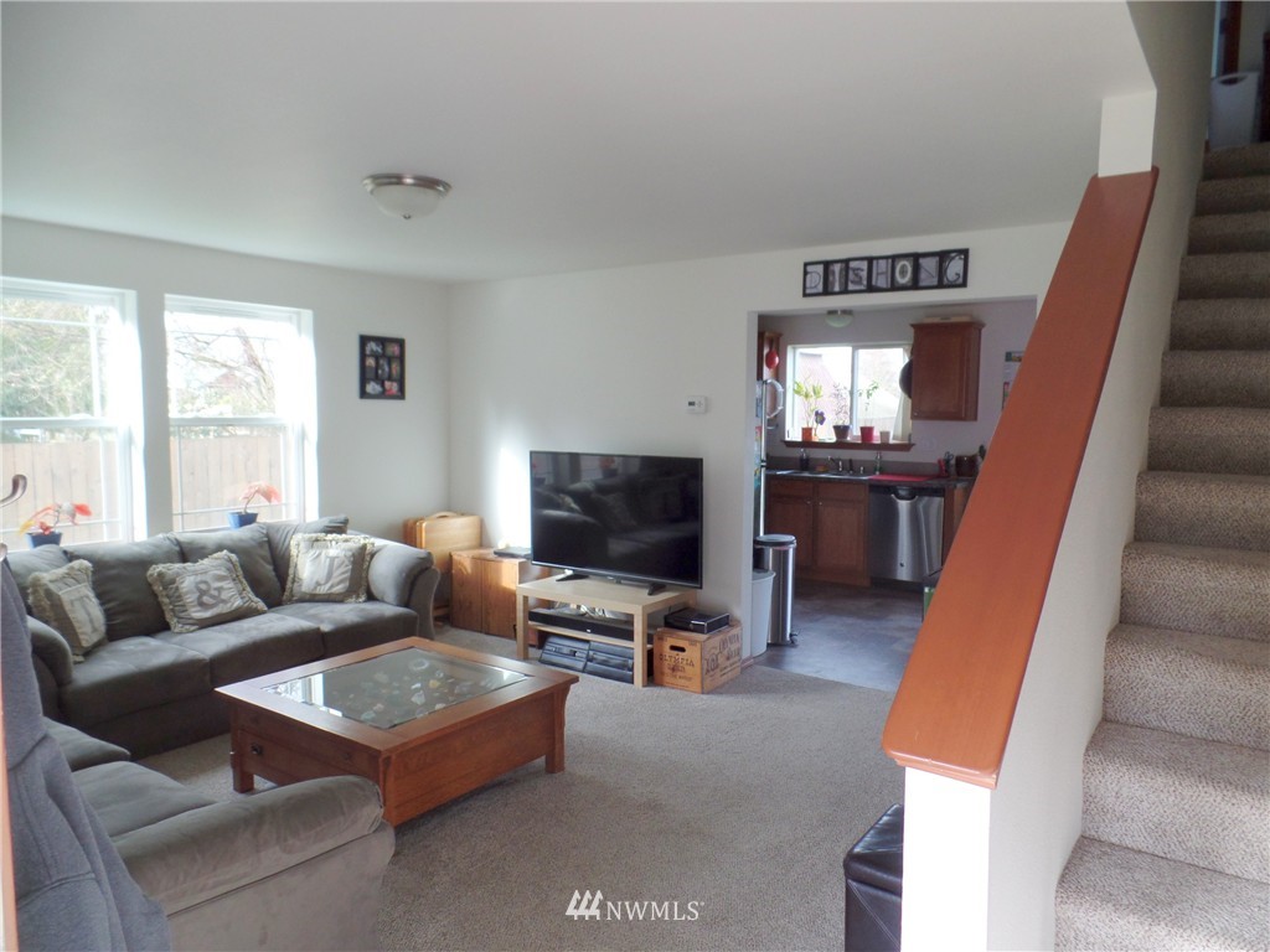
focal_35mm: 23
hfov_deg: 73.9
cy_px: 476
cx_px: 635
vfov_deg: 58.9
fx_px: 844
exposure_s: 1/30
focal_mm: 4.1
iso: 100
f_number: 3.2
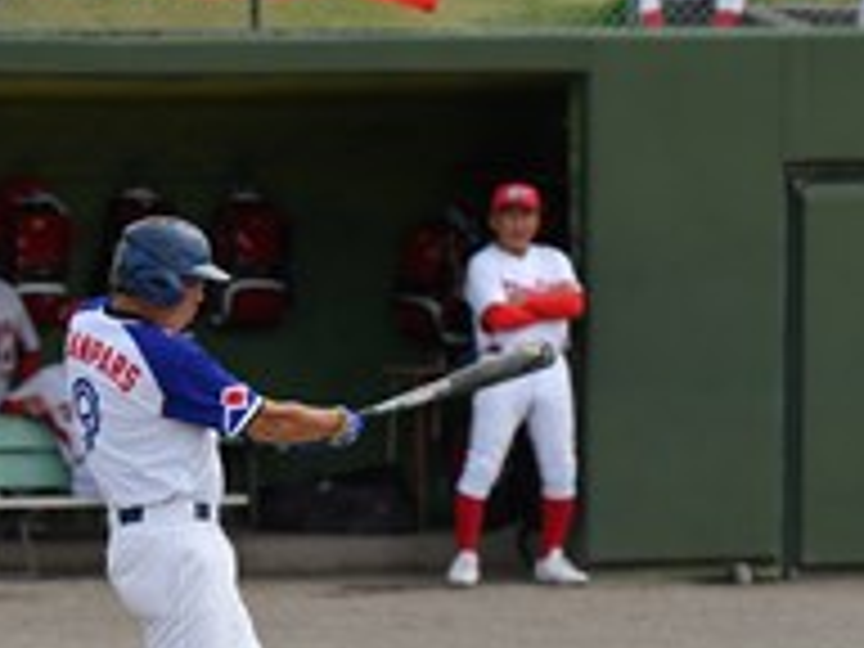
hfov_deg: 3.6
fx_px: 13828
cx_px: 202
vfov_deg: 2.7
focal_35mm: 554
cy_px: 536
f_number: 5.6
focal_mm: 185
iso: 450
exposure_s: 1/2000
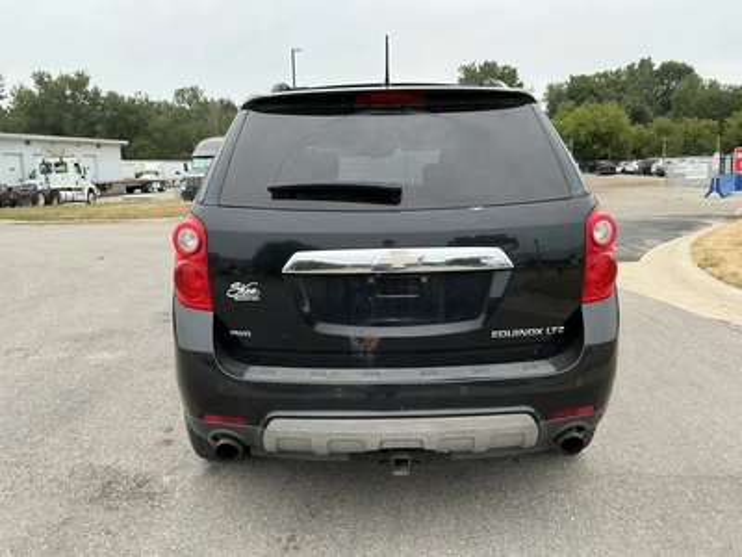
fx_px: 600
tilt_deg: -9.8
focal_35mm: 28
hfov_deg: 63.4
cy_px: 278
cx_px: 371
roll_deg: +2.8
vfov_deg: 49.7
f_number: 1.8
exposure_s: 1/869
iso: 25
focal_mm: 3
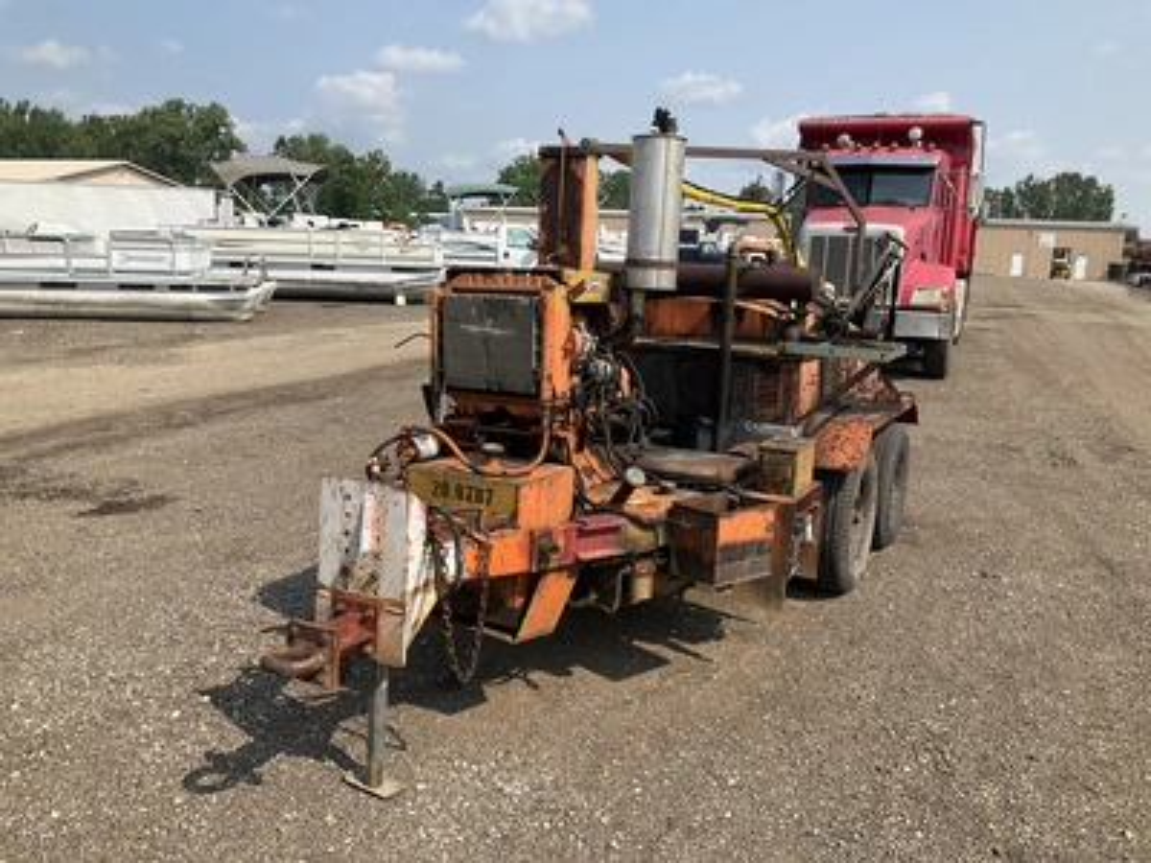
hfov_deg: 61.7
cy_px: 432
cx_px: 576
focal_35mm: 29
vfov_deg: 48.2
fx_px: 964
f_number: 1.8
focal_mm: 3
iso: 25
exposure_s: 1/1626
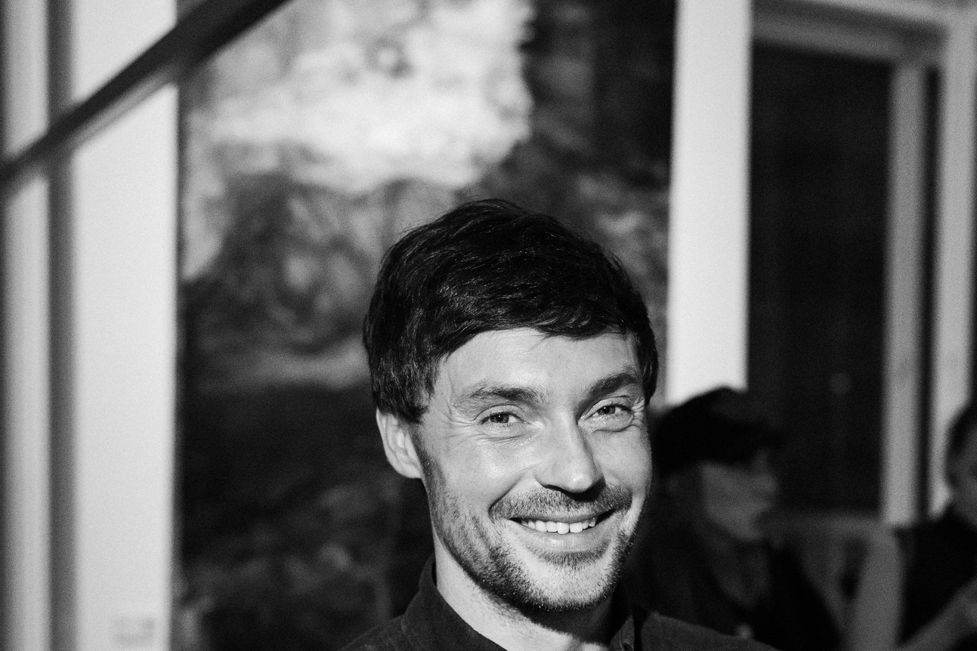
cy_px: 610
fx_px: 1927
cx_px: 659
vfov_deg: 18.8
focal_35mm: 71
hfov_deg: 28.3
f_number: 2.5
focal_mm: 35
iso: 1600
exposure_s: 1/200
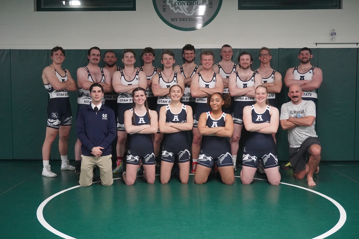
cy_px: 120
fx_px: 449
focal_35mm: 45
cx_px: 180
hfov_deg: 43.6
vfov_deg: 29.9
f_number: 5
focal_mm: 30
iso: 6400
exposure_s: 1/125
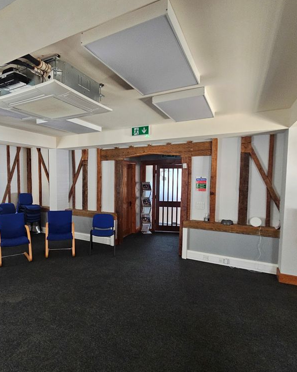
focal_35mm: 19
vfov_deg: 83.3
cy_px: 189
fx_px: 209
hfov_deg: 68.7
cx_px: 97
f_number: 2.2
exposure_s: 1/25
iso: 640
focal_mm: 2.2
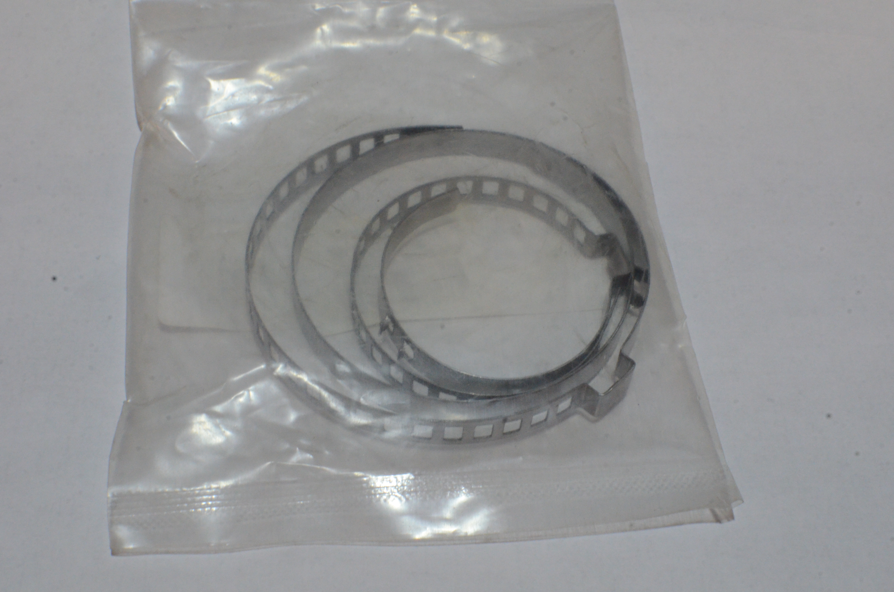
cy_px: 296
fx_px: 1301
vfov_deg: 25.6
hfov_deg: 37.9
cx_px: 447
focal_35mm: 52
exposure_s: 1/50
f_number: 20
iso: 2500
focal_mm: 35
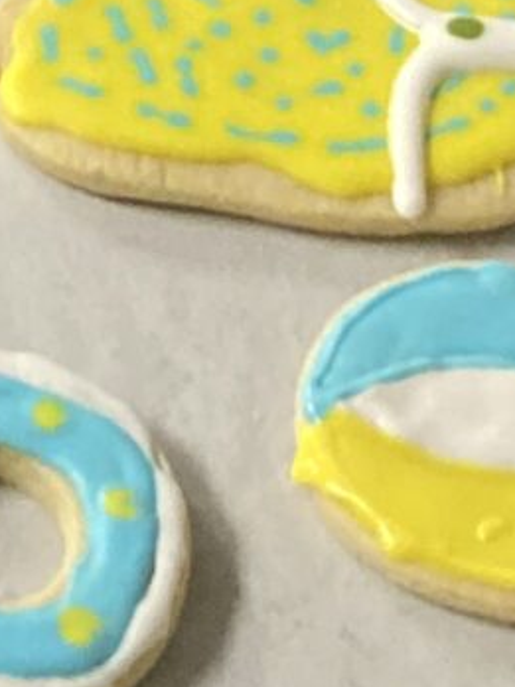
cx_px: -622
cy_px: -711
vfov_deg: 9.0
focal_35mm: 206
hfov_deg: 6.9
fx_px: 4086
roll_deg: +5.2
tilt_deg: -36.0
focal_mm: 3.99
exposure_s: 1/60
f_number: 1.8
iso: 250
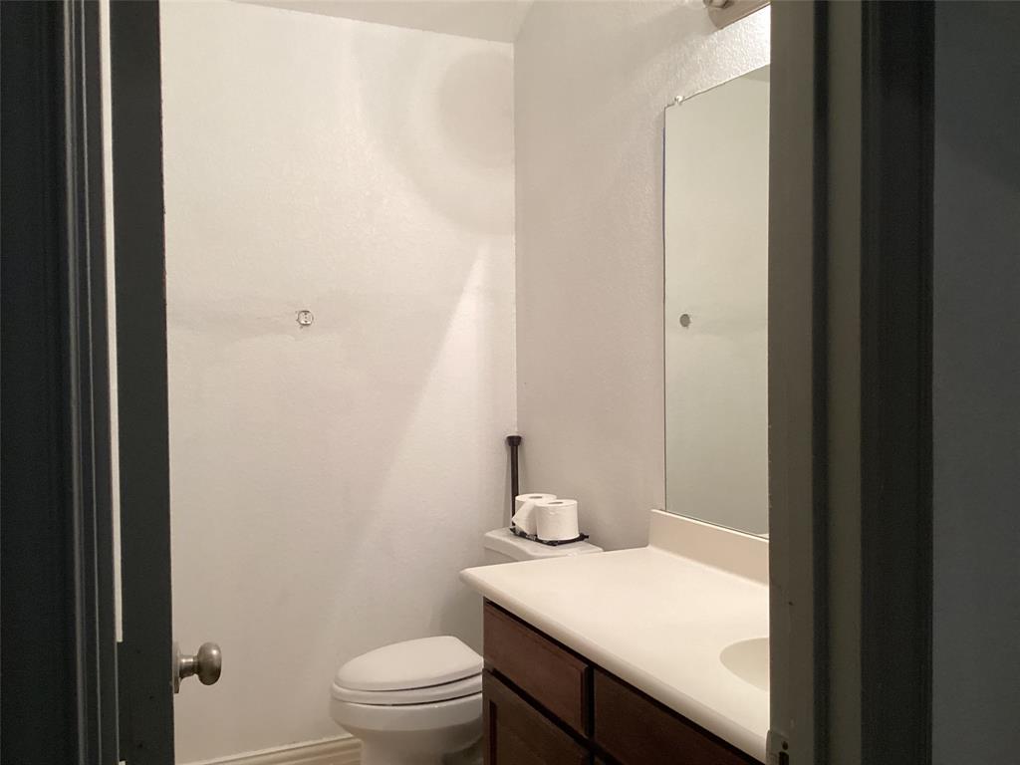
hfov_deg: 58.4
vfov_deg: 45.4
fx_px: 913
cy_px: 382
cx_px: 510
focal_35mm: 31
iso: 160
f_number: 2.4
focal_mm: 3.3
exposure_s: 1/60
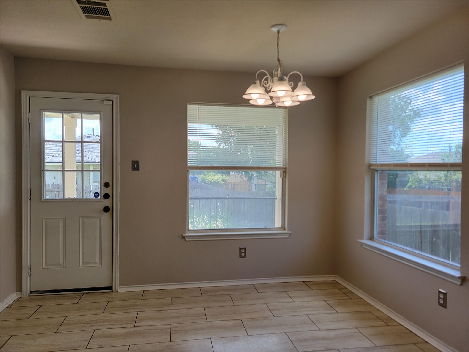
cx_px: 234
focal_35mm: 26
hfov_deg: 67.3
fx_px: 352
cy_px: 176
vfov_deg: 53.1
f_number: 1.8
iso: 40
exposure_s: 1/211
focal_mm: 5.4
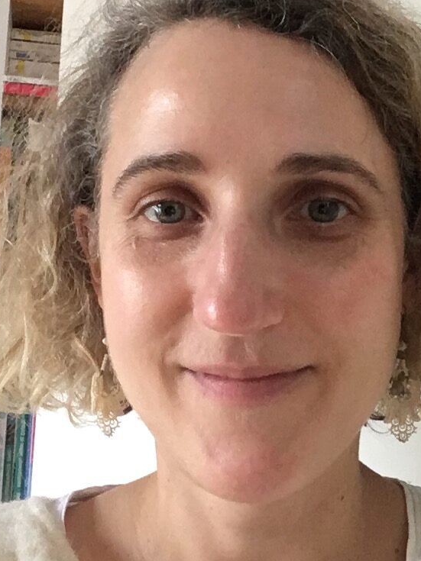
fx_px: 876
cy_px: 220
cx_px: 270
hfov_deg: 26.9
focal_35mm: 54
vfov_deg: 35.4
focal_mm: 2.15
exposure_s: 1/25
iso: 400
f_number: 2.4
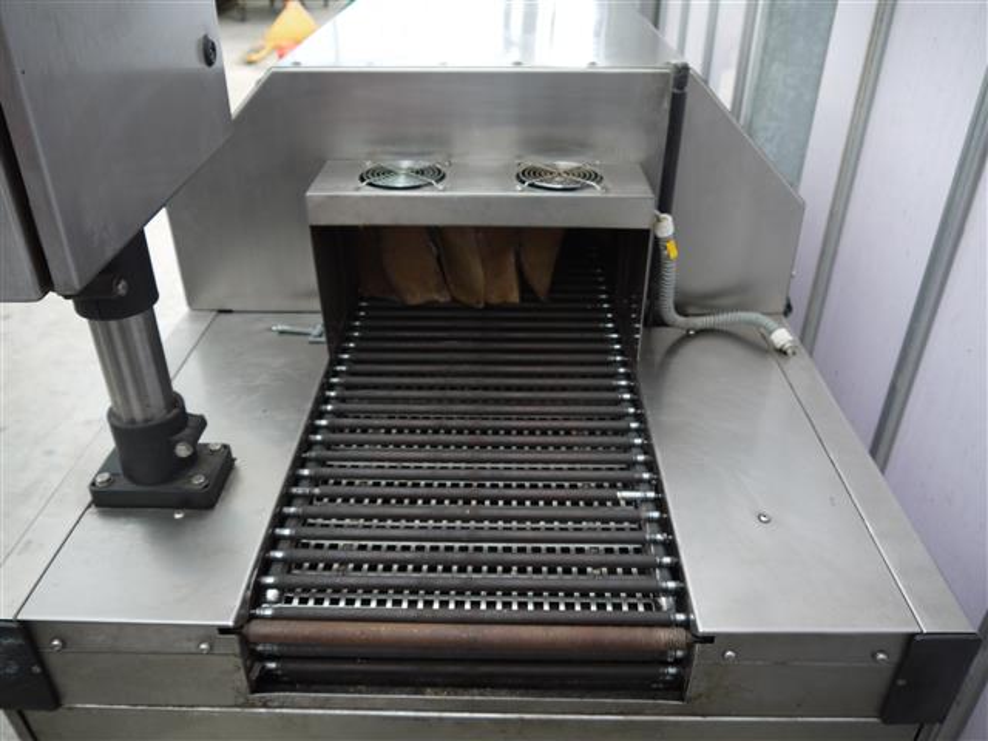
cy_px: 370
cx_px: 494
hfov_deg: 63.4
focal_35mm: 28
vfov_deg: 49.7
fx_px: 799
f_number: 3.5
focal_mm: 14
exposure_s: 1/60
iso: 160
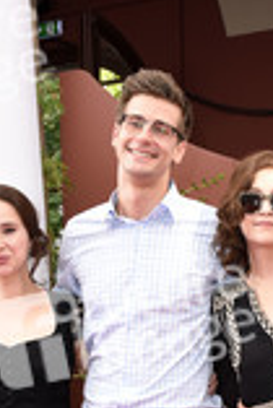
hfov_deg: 16.2
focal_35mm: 84
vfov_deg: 22.7
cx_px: 198
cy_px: 457
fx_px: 953
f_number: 6.3
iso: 800
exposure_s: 1/160
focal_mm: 22
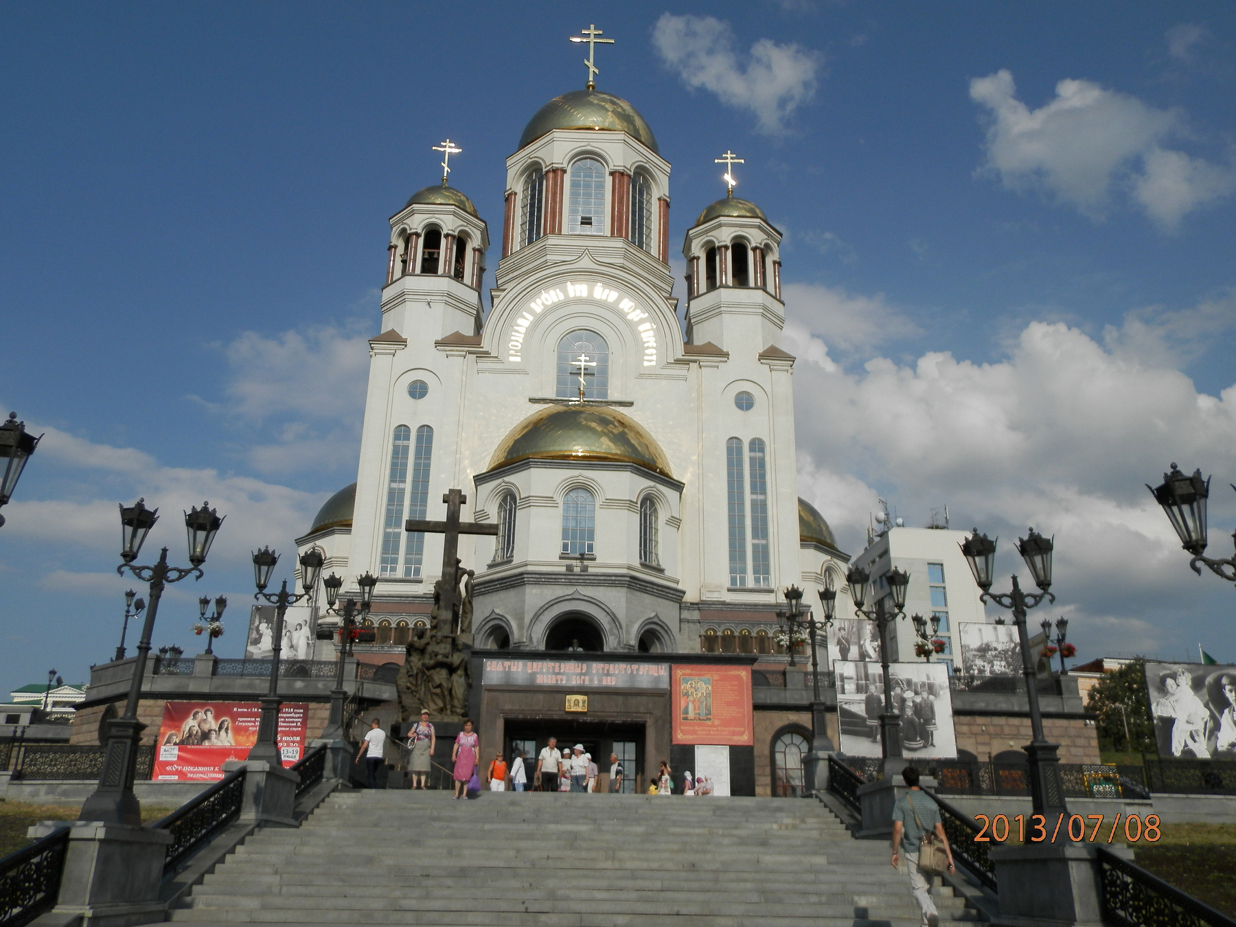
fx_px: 1000
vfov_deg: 49.7
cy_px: 464
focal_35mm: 28
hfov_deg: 63.4
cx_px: 618
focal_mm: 5
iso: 80
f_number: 8.9
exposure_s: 1/400
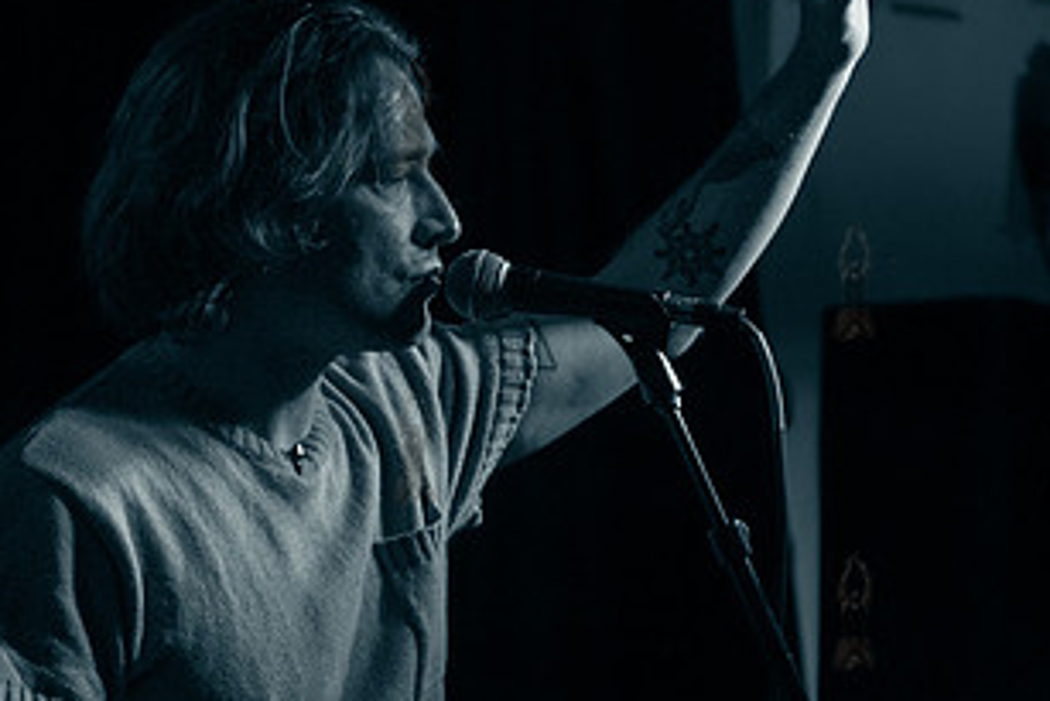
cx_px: 395
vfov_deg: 9.3
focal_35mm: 147
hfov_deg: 13.9
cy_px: 443
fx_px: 4289
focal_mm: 70
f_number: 3.5
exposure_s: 1/400
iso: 10000
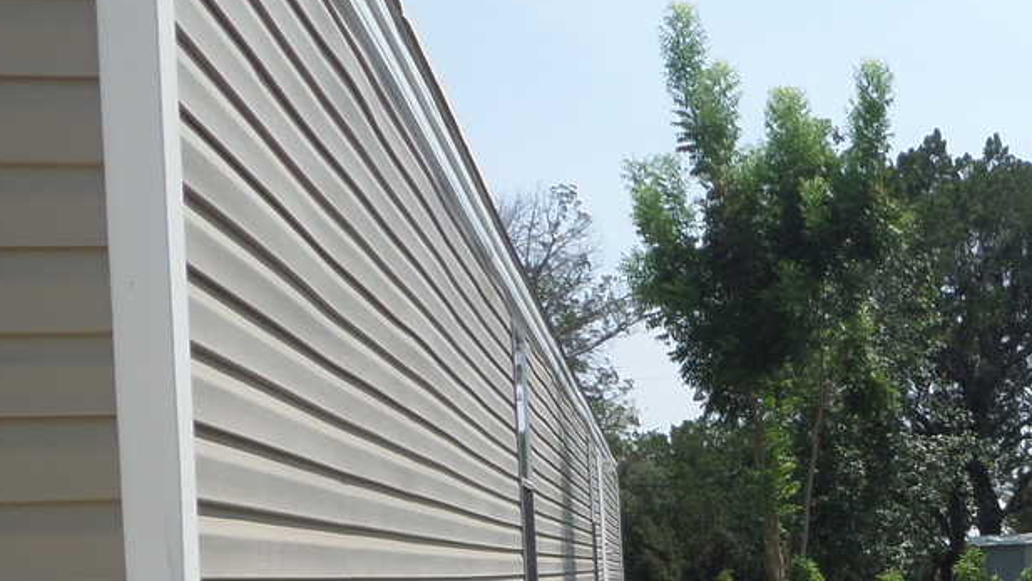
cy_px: 655
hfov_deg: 31.0
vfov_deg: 18.9
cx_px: 1101
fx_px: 1669
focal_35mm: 61
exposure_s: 1/1000
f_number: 3.2
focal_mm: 4
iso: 100
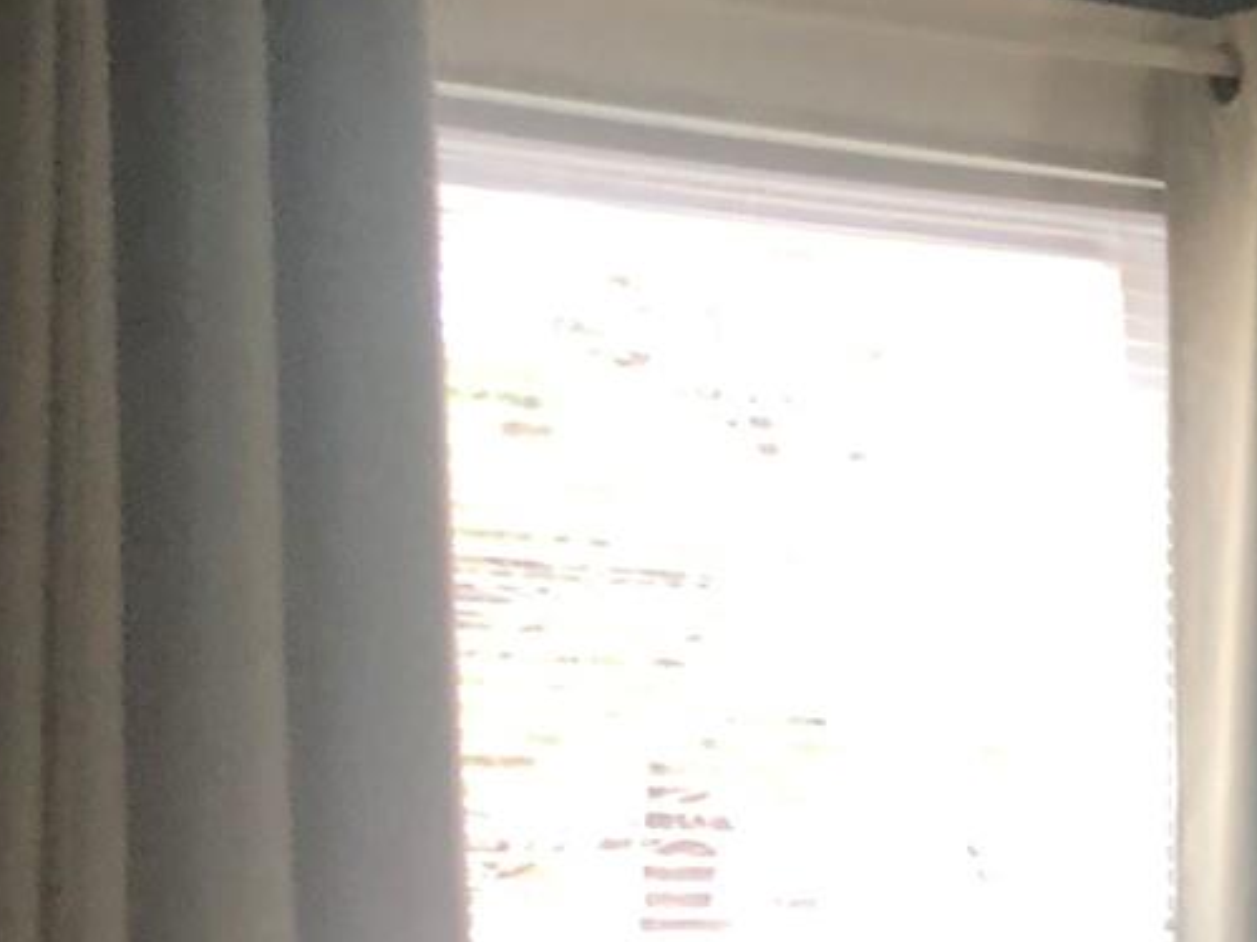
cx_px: 2459
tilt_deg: -5.5
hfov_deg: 14.4
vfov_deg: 12.7
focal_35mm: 115
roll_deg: -0.7
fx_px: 4175
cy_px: 1028
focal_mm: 3.99
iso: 40
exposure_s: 1/15
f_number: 1.8
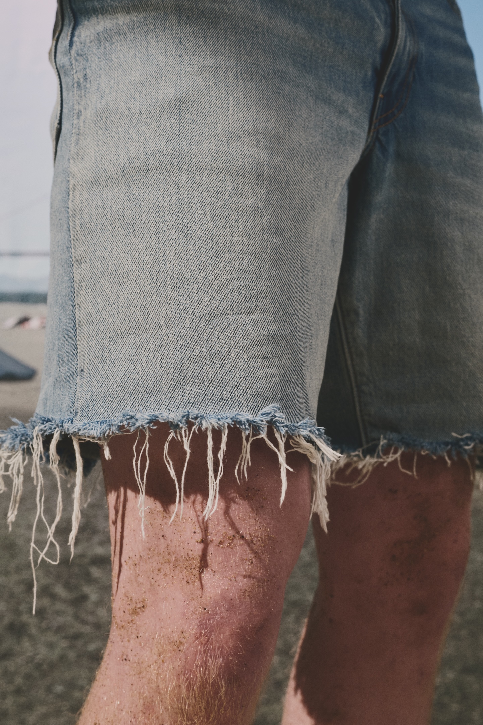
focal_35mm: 58
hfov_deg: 23.4
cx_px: 242
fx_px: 1167
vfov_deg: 34.5
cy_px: 362
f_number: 8
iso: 250
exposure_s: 1/125
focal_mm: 58
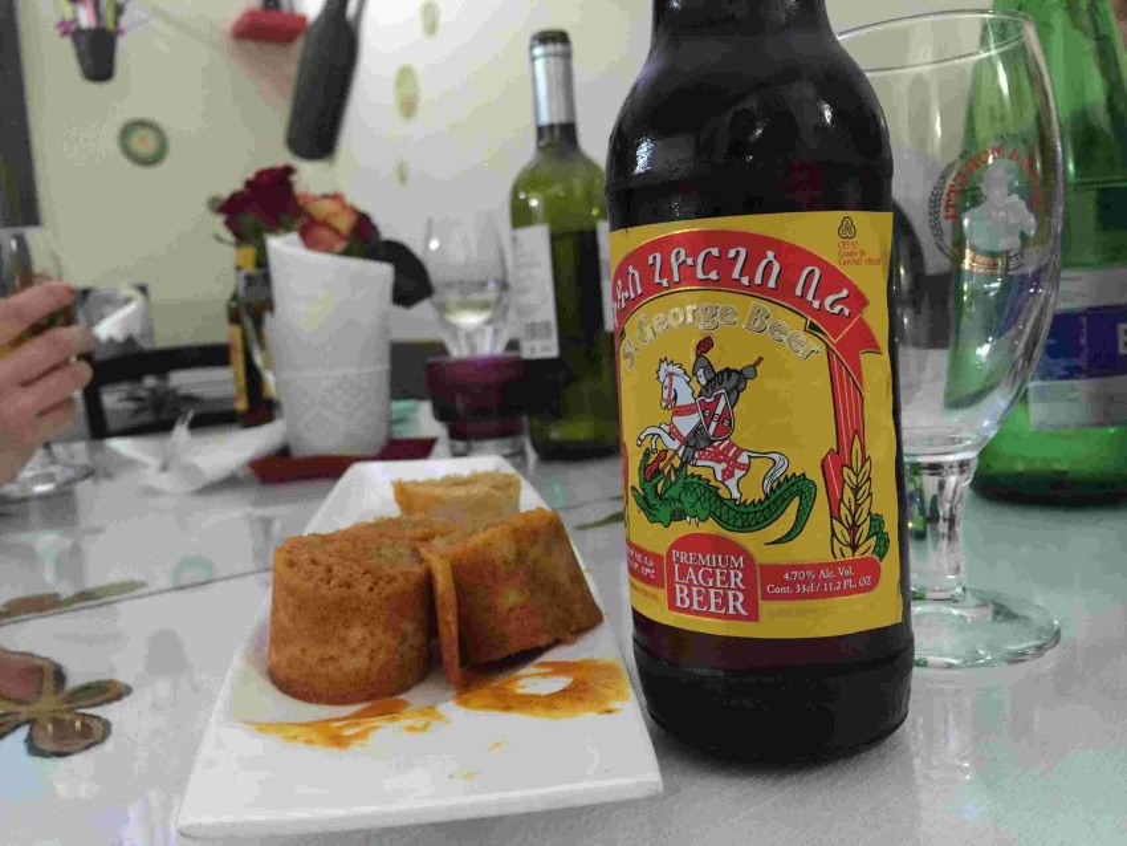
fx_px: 944
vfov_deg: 48.2
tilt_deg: -6.4
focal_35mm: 29
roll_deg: +3.1
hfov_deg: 61.6
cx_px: 564
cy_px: 423
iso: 125
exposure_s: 1/4
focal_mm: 4.15
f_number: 2.2
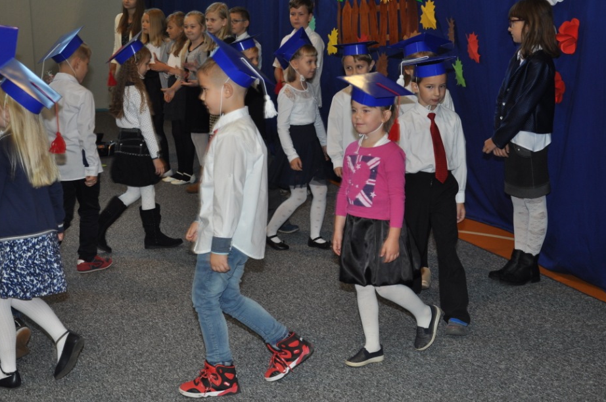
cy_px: 181
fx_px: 1177
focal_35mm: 70
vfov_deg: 19.4
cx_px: 277
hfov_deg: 28.9
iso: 400
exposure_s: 1/60
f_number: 4.8
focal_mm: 42
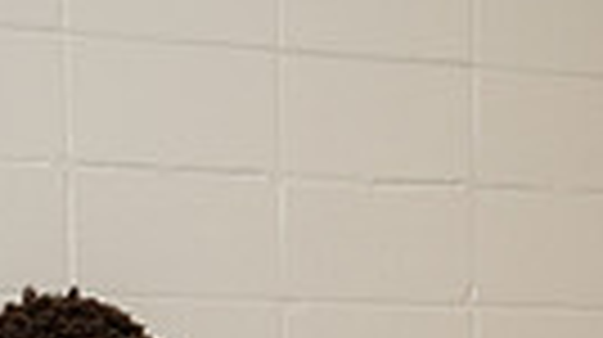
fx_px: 2923
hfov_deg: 11.8
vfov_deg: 6.2
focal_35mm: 183
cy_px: 897
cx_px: 328
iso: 500
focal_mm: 52
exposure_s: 1/160
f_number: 6.3
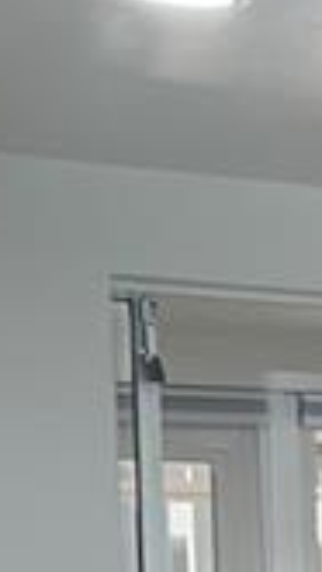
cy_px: 797
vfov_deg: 12.7
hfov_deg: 5.8
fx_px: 2455
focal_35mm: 162
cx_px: 1503
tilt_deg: -2.8
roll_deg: -0.2
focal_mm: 6.86
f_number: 1.78
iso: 80
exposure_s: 1/120
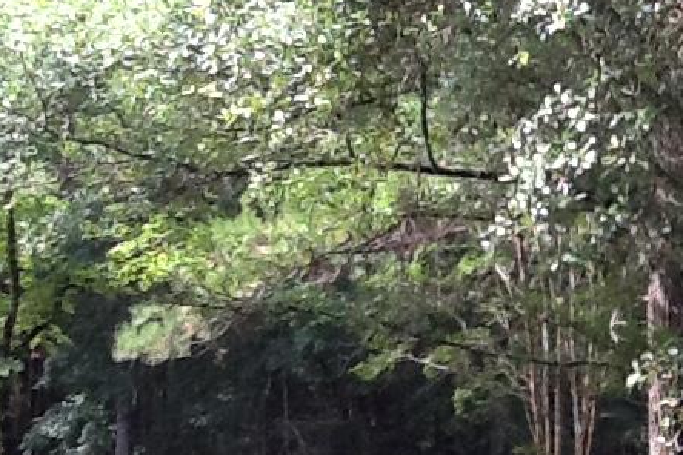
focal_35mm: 99
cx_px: 709
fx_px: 1878
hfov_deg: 19.9
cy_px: 435
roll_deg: -0.2
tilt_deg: +0.9
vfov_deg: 13.7
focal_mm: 2.03
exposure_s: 1/120
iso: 40
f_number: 2.4
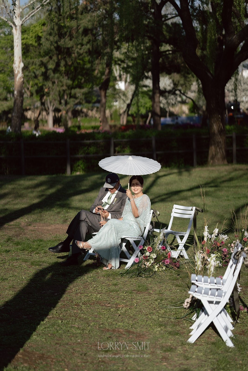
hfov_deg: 16.1
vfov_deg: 23.9
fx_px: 878
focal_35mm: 85
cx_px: 124
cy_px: 186
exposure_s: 1/8000
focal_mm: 85
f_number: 1.4
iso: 160
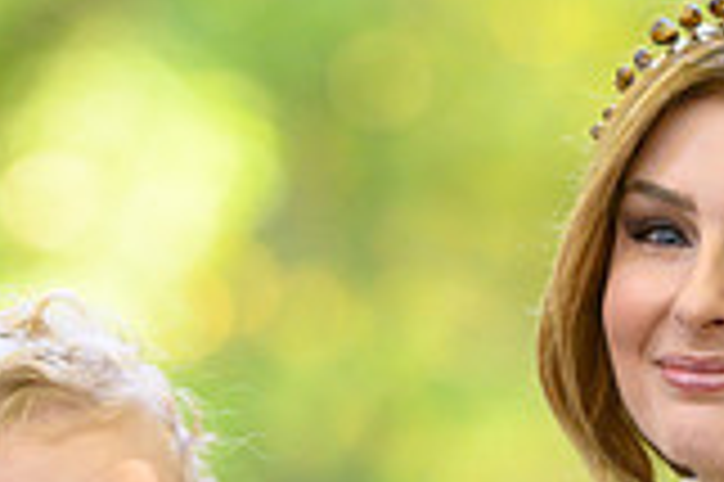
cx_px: 418
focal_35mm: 558
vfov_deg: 2.5
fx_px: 11210
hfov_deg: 3.7
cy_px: 608
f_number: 3.2
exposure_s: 1/200
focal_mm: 155
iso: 1600
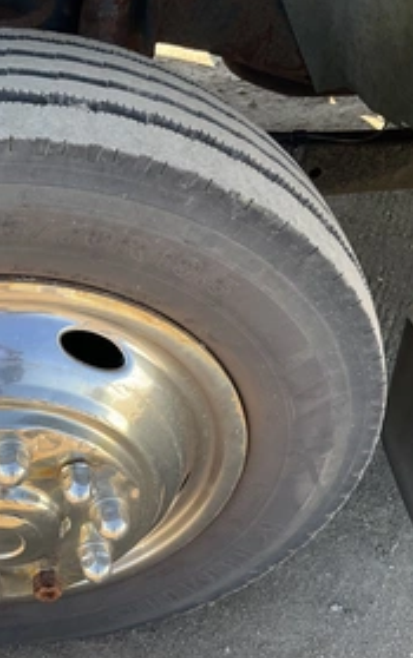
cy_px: 325
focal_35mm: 44
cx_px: 14
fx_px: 790
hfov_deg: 27.8
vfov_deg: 45.2
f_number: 1.8
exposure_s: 1/207
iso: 25
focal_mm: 3
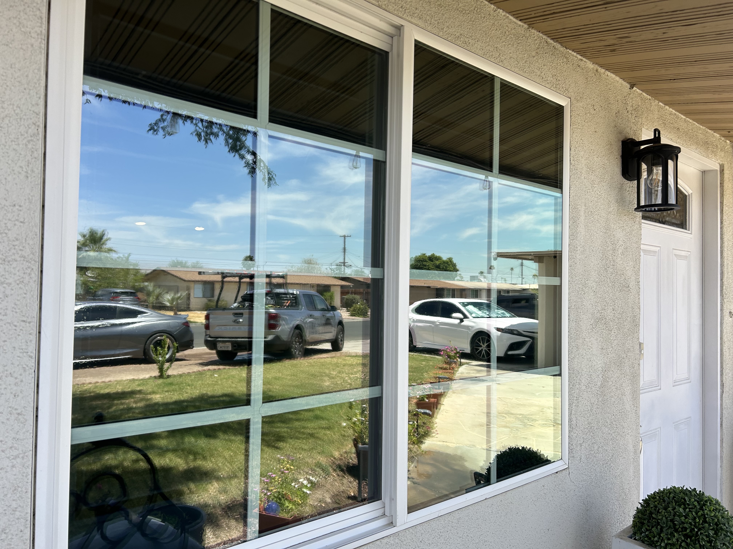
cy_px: 274
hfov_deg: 67.3
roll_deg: -0.8
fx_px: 551
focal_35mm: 26
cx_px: 366
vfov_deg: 53.1
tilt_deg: +1.4
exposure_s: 1/1209
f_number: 1.5
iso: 50
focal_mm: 5.7
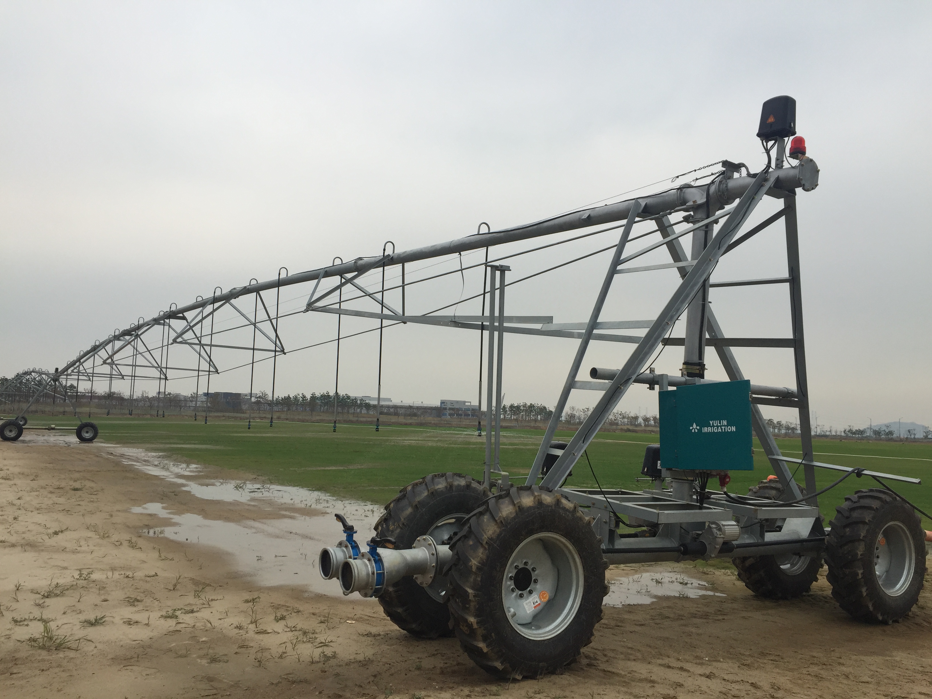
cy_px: 350
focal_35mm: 29
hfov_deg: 61.7
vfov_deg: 48.2
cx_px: 466
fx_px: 781
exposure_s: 1/694
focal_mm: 4.15
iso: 32
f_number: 2.2
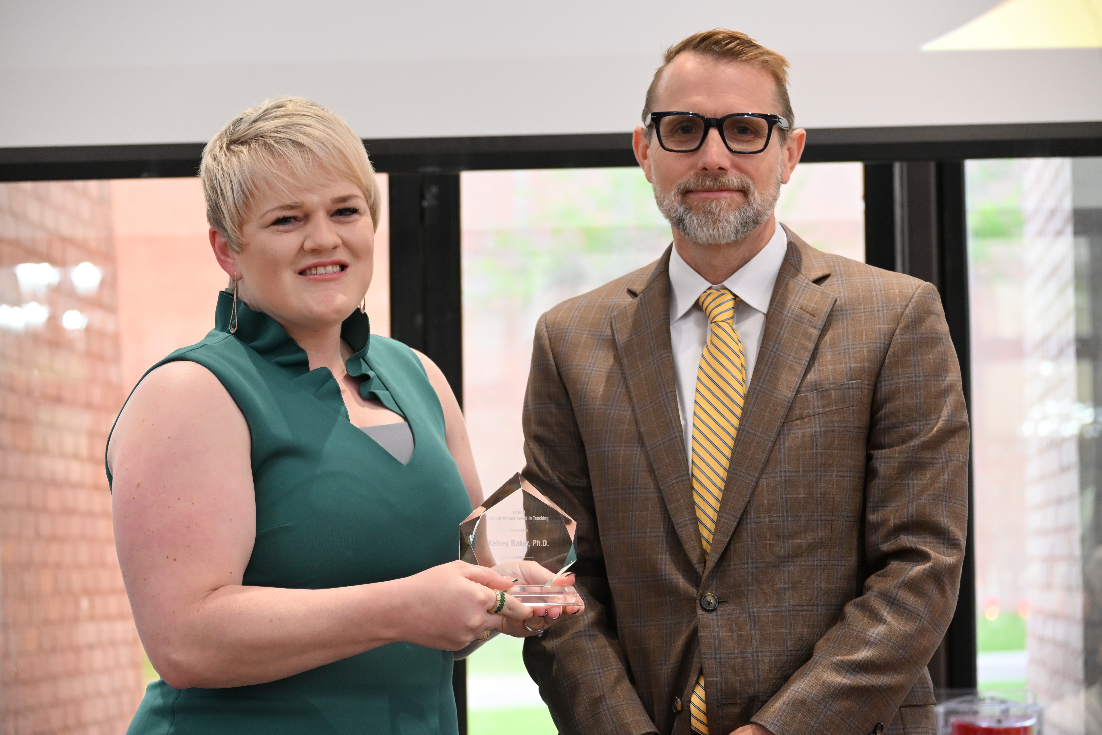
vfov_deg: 10.2
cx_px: 551
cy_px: 368
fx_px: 4132
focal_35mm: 135
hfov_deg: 15.2
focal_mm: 90
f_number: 5
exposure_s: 1/60
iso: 1600
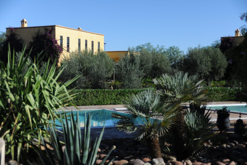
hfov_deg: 35.6
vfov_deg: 24.2
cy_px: 82
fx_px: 384
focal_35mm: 56
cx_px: 124
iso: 100
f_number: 4.5
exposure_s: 1/800
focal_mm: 56
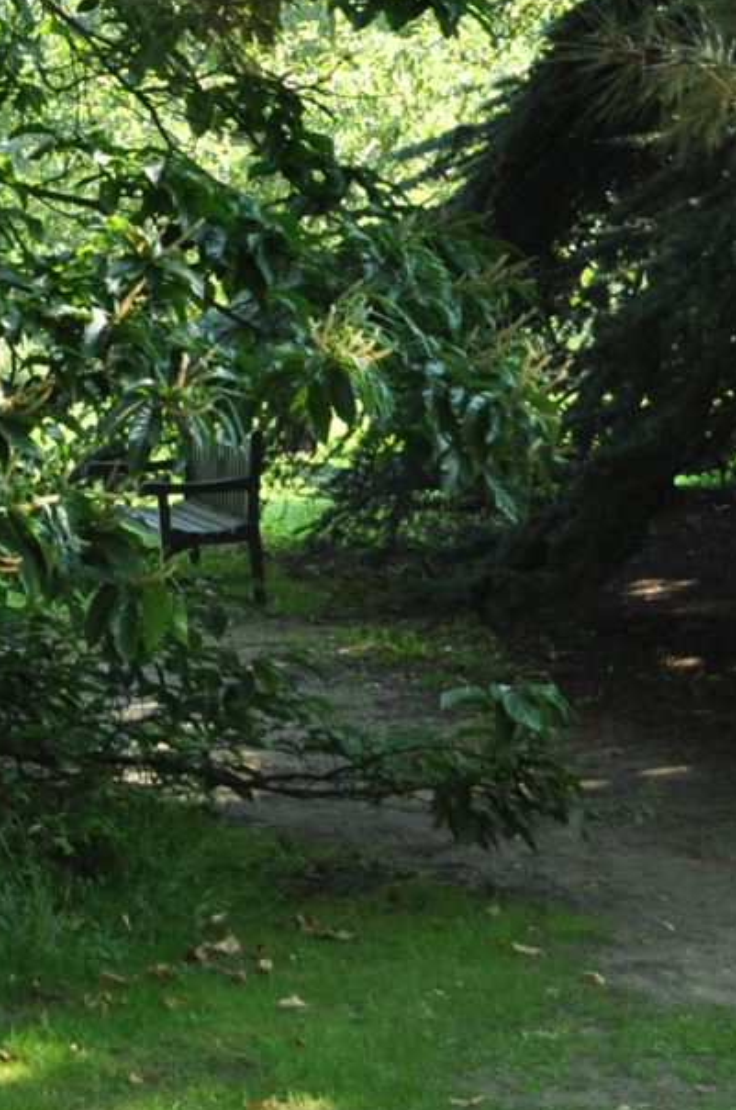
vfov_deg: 16.3
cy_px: -482
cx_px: -544
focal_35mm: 116
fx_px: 3571
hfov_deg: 11.1
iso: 200
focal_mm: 22
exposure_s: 1/80
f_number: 8
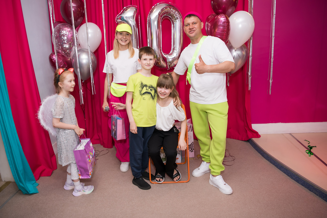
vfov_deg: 47.8
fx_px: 246
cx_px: 157
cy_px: 104
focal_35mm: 27
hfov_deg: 67.2
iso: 500
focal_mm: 24
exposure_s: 1/160
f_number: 2.8
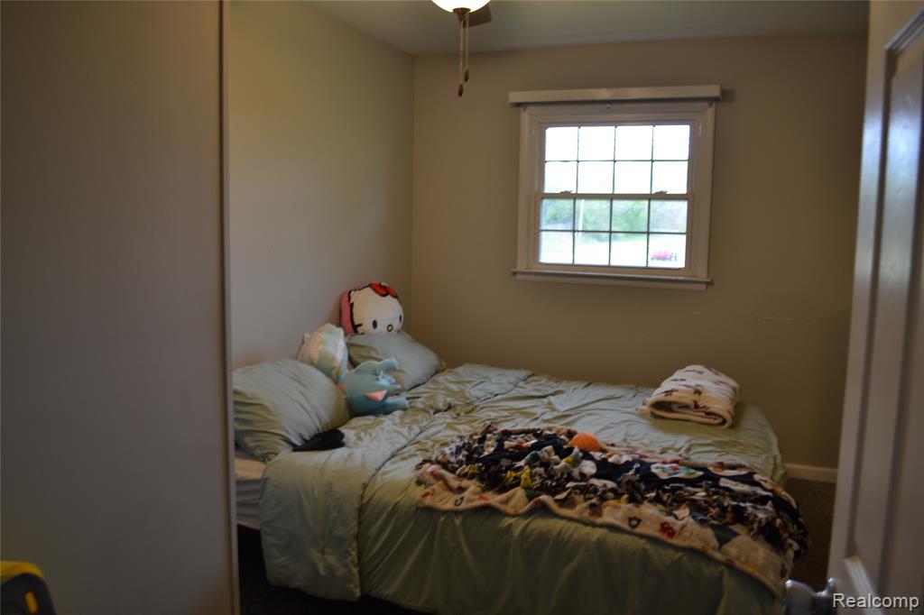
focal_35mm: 27
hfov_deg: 67.4
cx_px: 462
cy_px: 308
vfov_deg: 47.9
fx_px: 693
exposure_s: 1/8
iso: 100
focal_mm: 18
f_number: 3.5
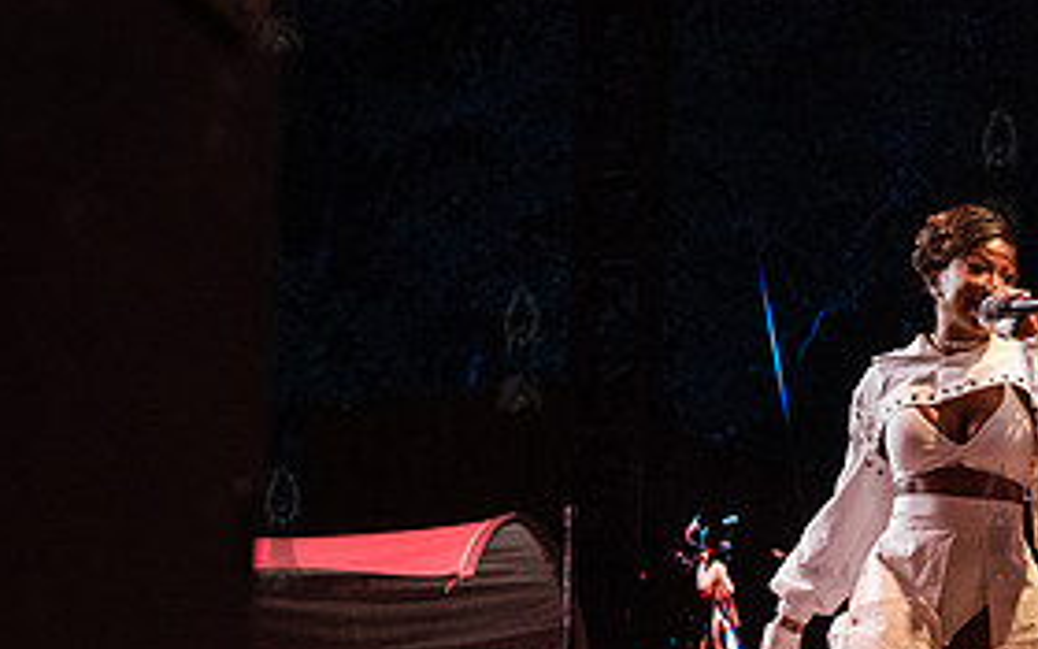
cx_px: 997
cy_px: 525
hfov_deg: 19.9
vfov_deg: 12.8
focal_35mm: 102
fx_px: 2885
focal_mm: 48
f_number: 4
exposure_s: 1/500
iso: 6400
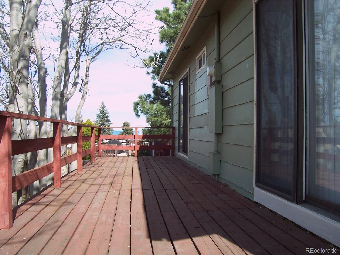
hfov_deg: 54.0
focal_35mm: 34
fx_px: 334
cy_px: 128
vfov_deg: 41.8
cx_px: 170
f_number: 5.6
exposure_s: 1/250
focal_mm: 5.6
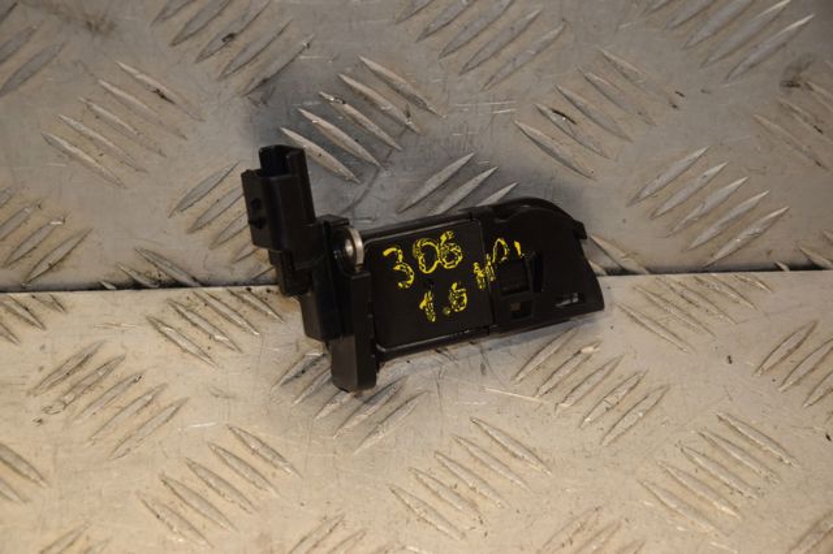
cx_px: 416
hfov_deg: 15.2
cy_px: 277
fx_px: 3122
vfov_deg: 10.1
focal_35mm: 135
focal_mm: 90
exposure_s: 1/200
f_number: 7.1
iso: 800
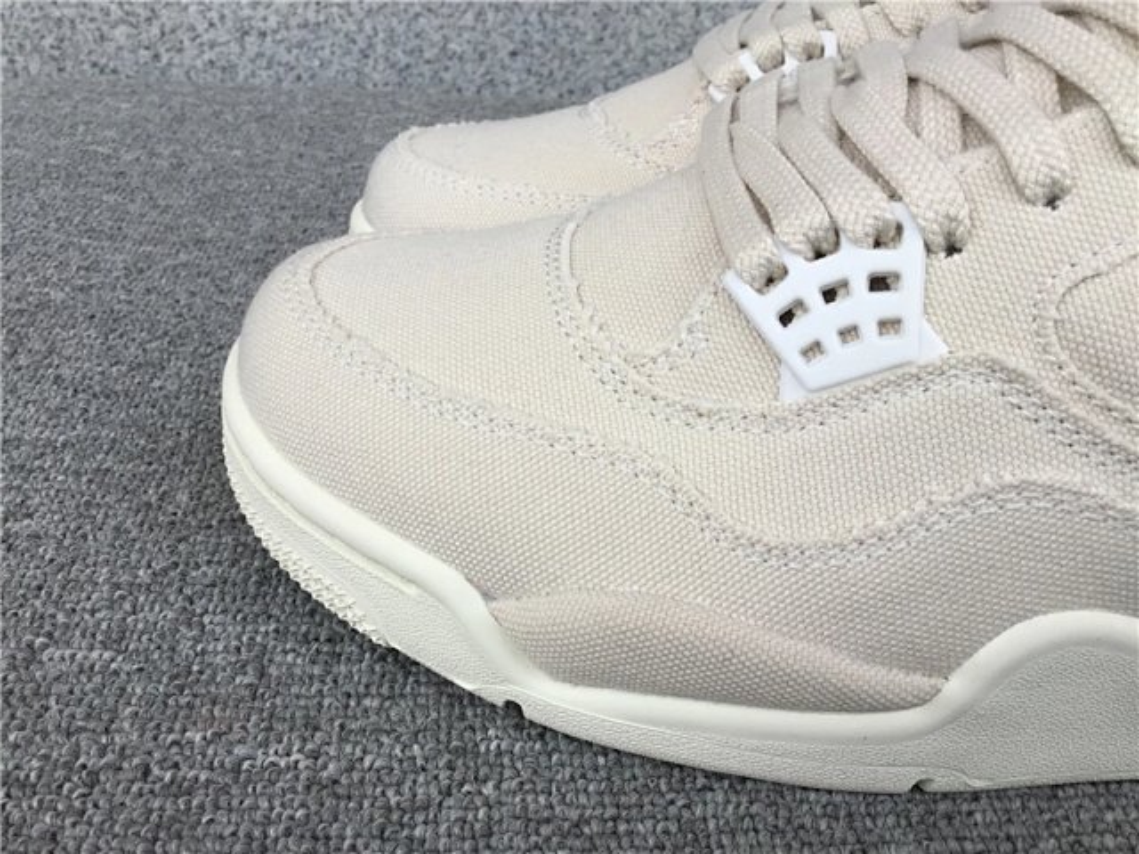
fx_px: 1020
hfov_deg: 58.4
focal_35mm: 31
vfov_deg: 45.4
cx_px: 570
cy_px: 427
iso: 25
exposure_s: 1/702
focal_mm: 3.3
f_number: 2.4
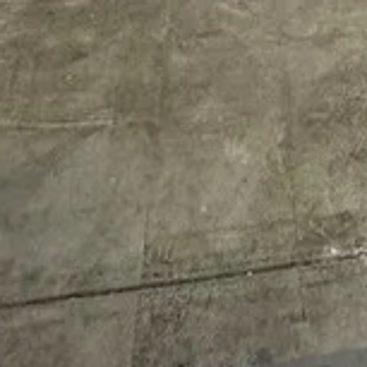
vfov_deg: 14.3
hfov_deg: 19.9
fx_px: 996
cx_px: 410
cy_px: -509
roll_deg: -0.8
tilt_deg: -4.2
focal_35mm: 83
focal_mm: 2.22
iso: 125
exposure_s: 1/120
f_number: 2.2
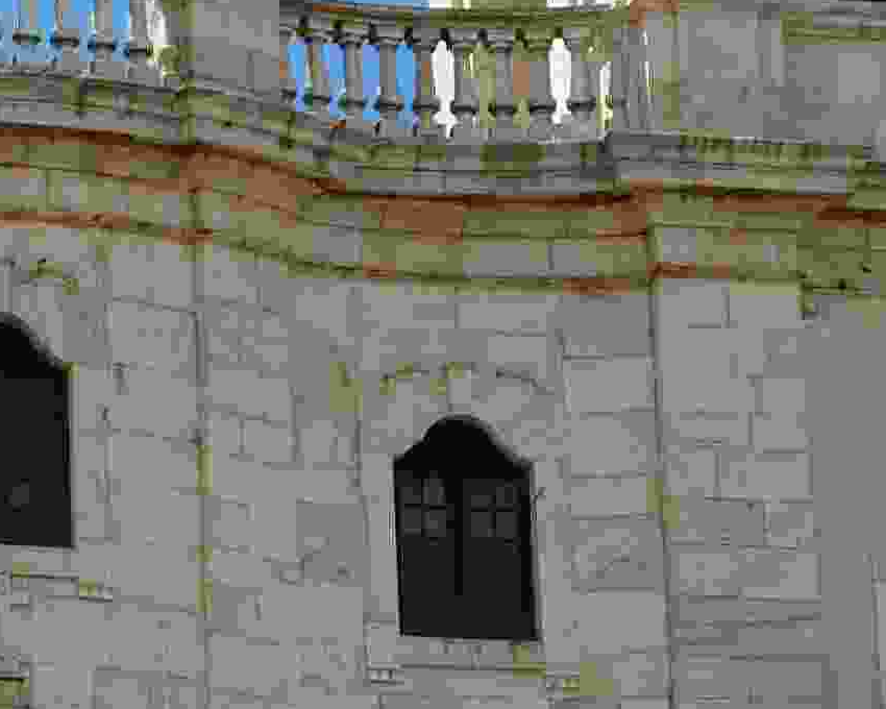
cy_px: 687
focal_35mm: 201
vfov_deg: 7.7
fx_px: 5271
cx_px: -104
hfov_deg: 9.5
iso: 80
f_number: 5
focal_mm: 7.9
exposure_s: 1/400
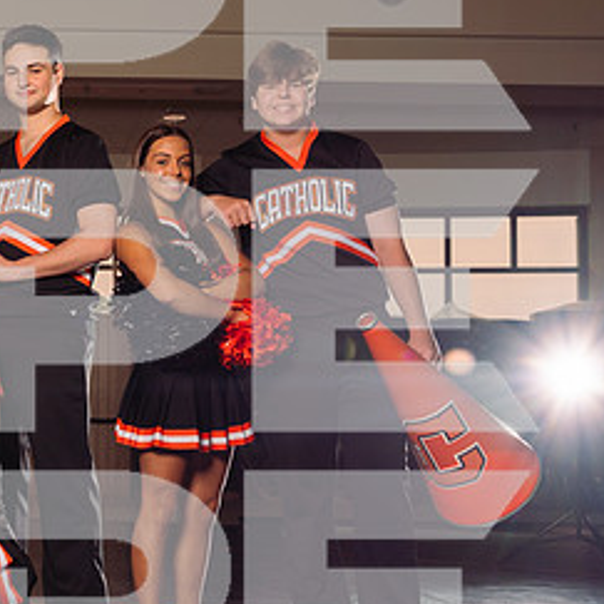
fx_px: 1402
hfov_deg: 22.6
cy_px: 302
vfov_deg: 24.3
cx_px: -94
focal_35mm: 71
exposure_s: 1/200
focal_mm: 35
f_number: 7.1
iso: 100
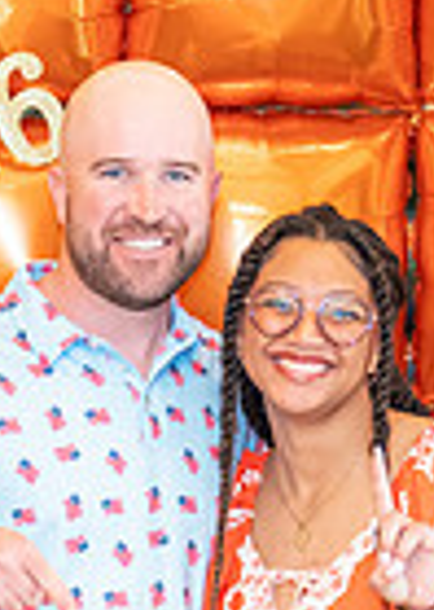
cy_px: 827
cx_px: 245
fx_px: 4737
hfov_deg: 5.2
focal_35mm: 274
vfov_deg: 7.3
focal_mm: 50
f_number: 1.2
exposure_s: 1/400
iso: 1000
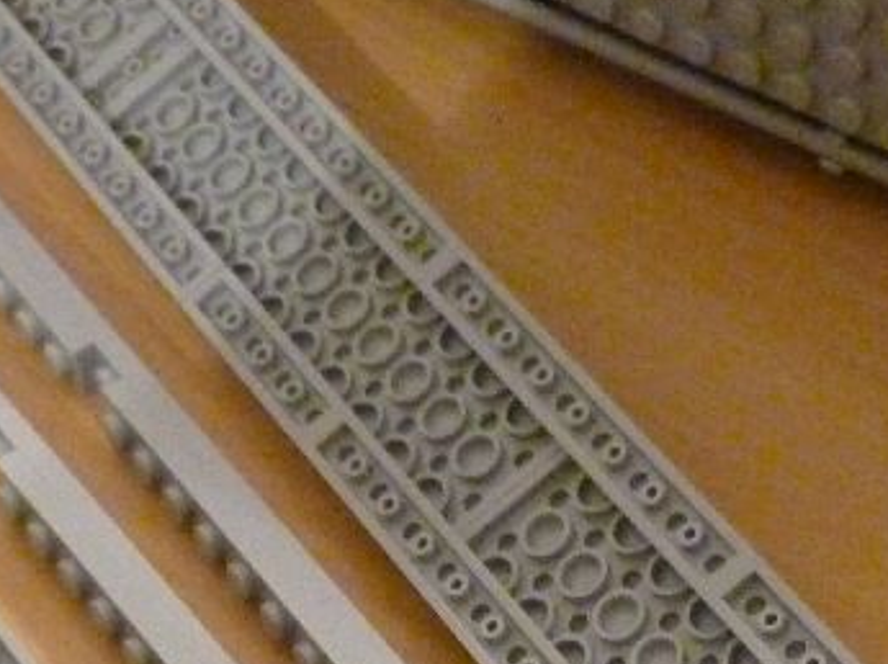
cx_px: 510
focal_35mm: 104
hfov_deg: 18.9
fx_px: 2665
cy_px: 1011
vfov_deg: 13.4
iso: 800
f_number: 3.3
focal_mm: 5
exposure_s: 1/20
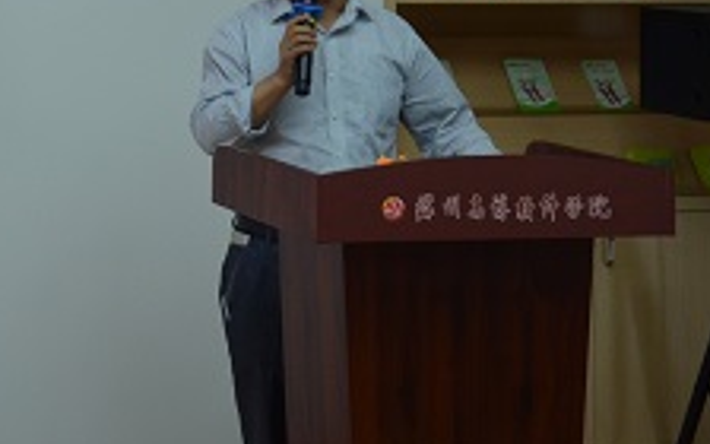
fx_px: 1981
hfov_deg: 19.3
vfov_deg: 12.4
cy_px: -121
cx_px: -108
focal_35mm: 102
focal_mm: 25
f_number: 4
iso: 800
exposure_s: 1/125
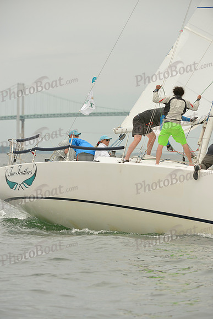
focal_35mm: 200
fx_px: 1774
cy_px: 160
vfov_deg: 10.3
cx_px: 106
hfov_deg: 6.9
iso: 400
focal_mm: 200
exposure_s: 1/1250
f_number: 5
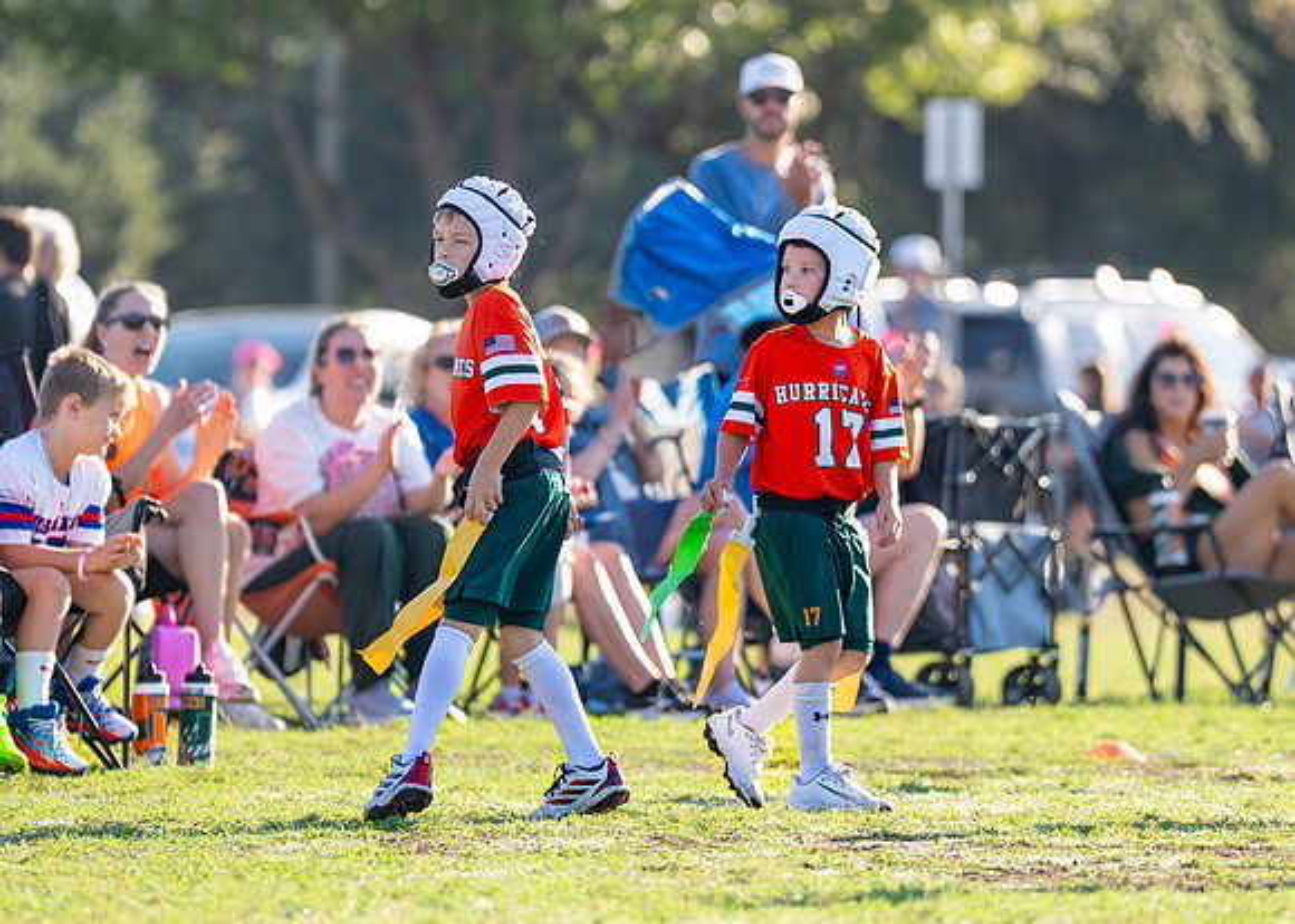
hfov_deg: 5.4
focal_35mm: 375
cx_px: 724
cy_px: 366
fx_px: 13792
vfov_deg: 3.8
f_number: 2.8
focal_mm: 200
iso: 250
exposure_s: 1/2000
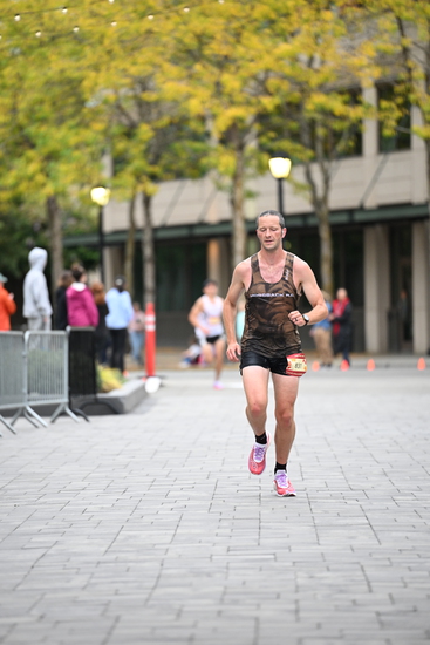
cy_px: 322
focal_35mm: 200
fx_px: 3581
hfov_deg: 6.9
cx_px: 215
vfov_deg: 10.3
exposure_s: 1/800
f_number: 2.8
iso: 1600
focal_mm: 200
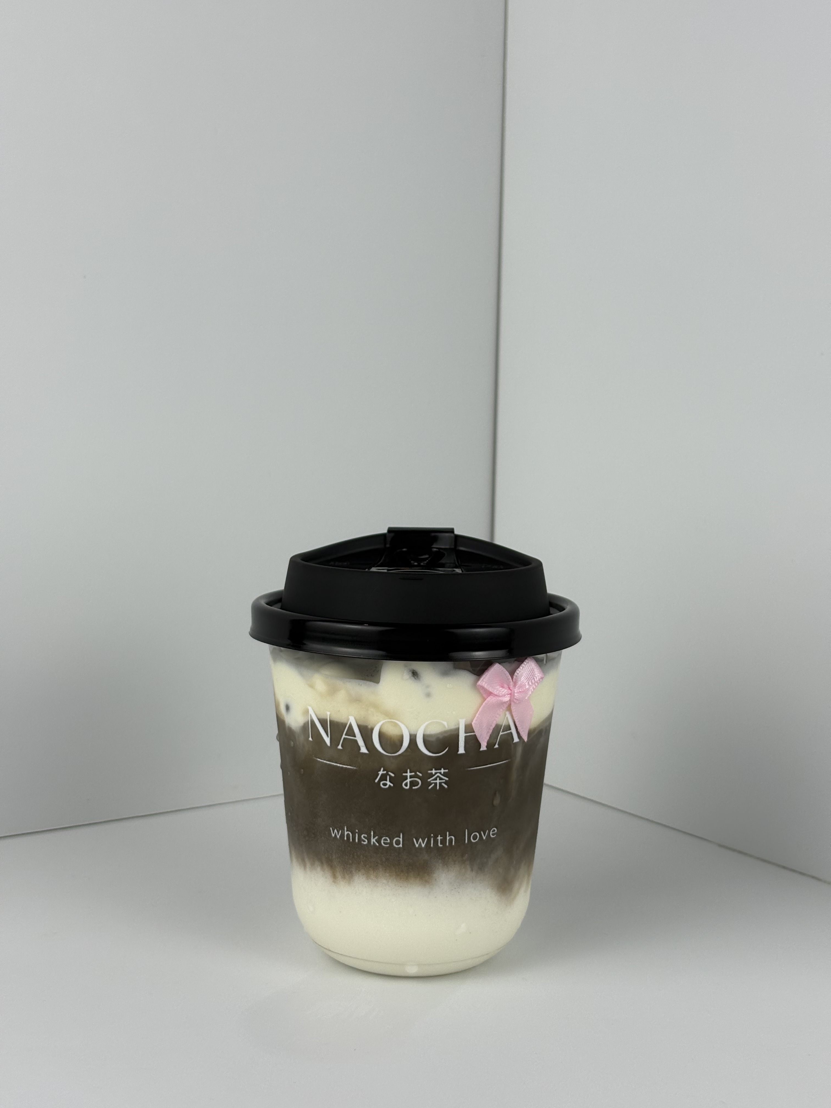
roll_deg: -1.4
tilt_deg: -5.8
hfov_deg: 28.0
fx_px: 1664
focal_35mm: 52
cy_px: 554
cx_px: 416
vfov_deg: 36.8
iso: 50
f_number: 1.6
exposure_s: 1/492
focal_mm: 5.96
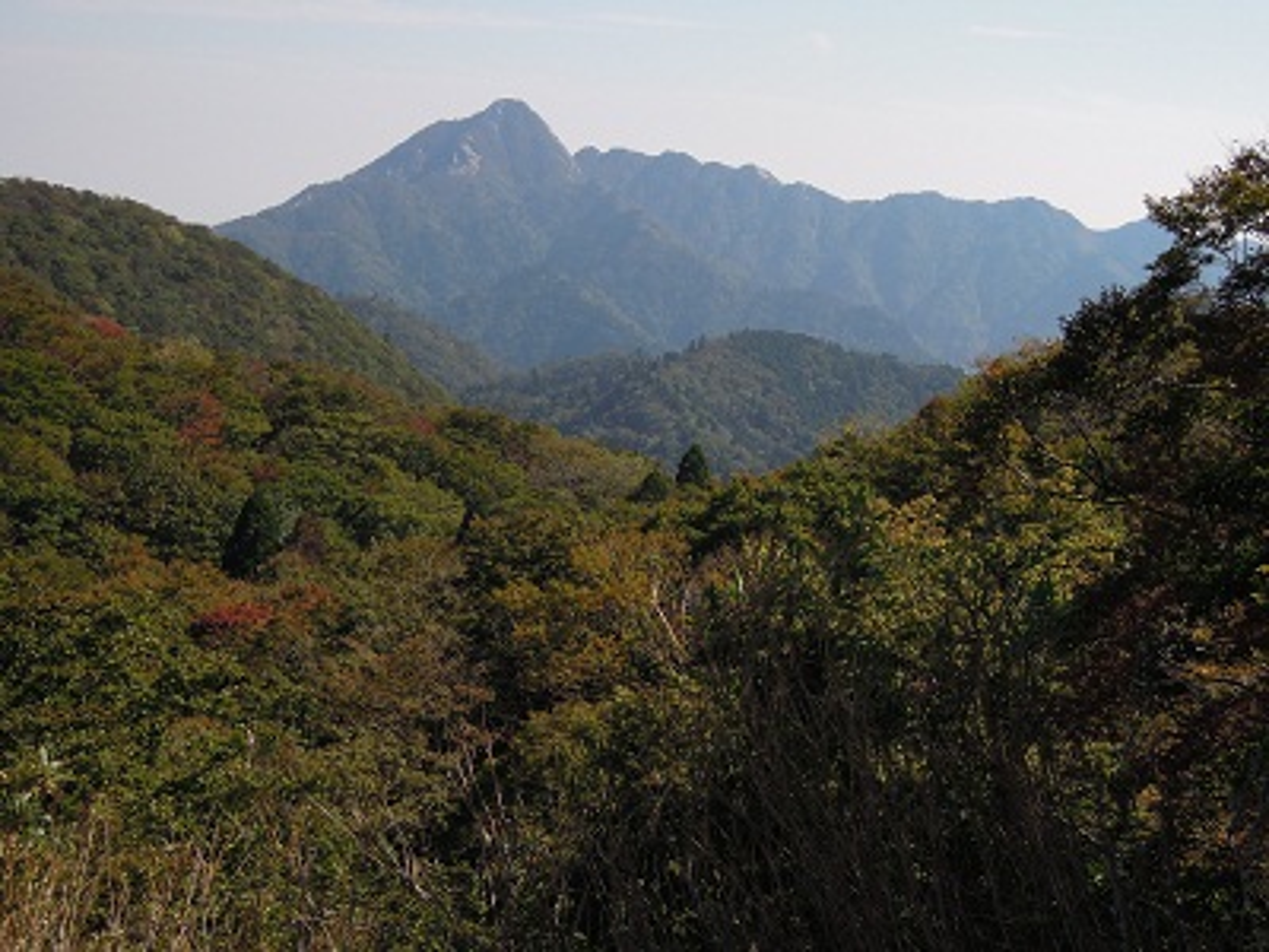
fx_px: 2273
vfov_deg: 23.7
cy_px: 476
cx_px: 634
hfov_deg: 31.2
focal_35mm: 62
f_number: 4.2
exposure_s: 1/1250
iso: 160
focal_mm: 11.1
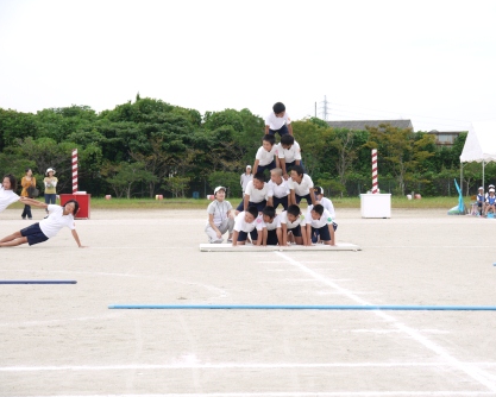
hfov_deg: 21.7
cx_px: 264
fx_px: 1292
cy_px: 198
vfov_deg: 17.5
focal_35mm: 88
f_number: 6.3
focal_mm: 42
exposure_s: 1/200
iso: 100
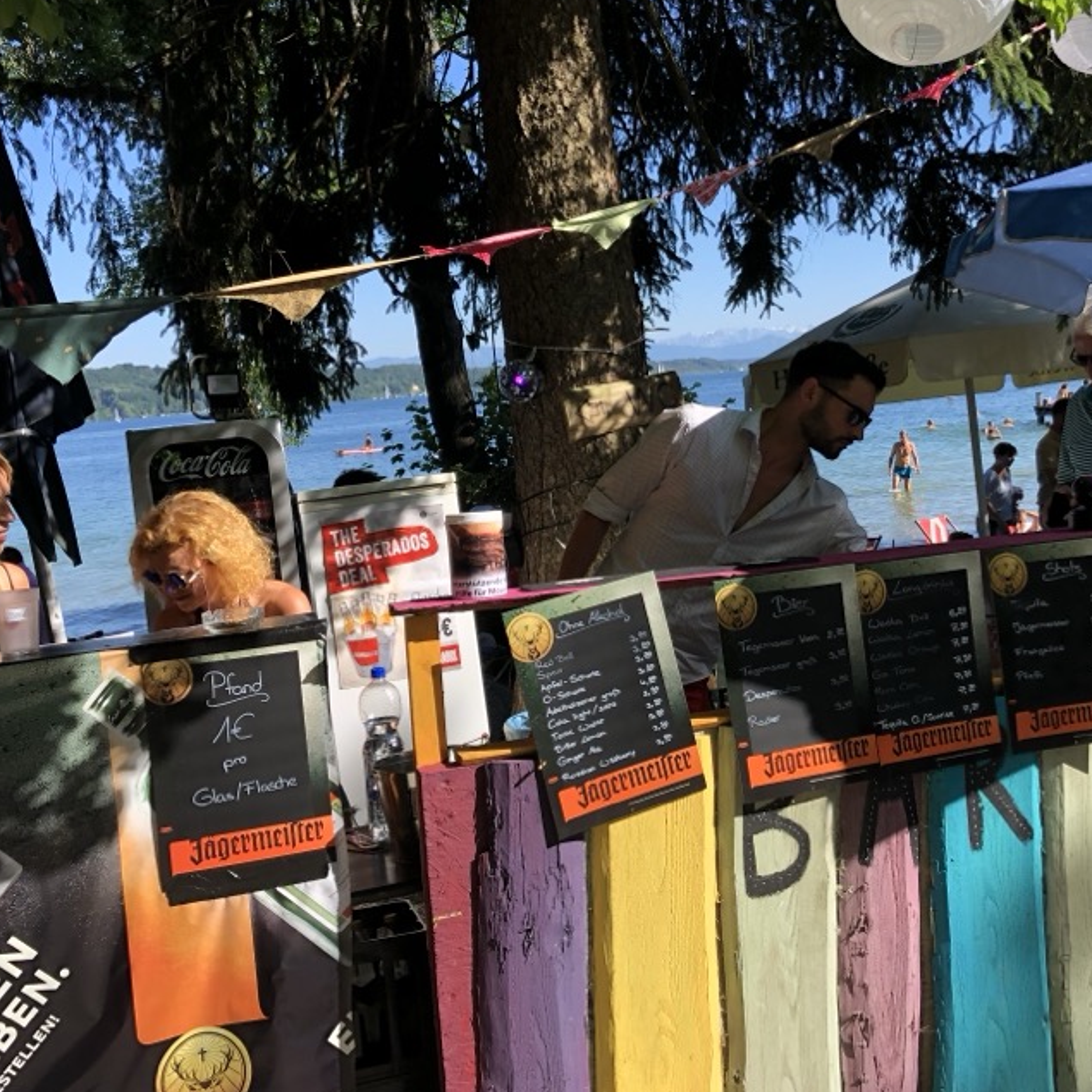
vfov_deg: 42.8
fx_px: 1392
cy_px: 482
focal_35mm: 39
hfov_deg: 42.5
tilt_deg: -3.3
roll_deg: +6.2
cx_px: 695
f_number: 1.8
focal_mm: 3.99
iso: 20
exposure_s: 1/694
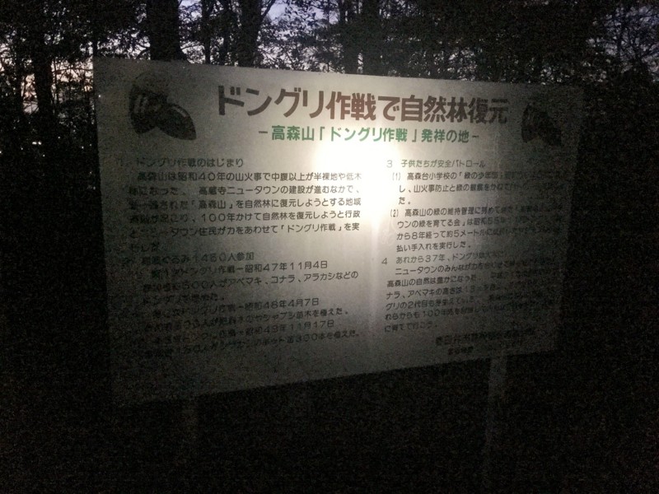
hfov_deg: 61.7
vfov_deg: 48.2
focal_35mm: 29
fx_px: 552
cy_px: 247
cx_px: 330
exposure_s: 1/4
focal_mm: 4.15
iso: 640
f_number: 2.2
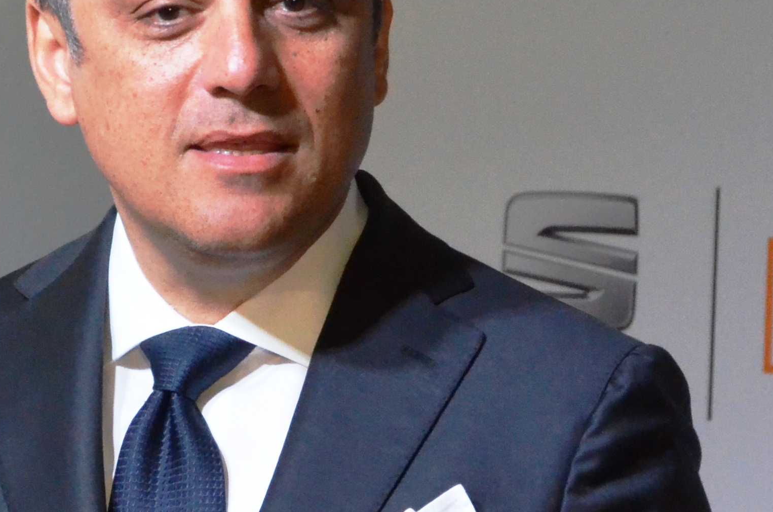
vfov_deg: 1.4
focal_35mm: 969
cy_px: 302
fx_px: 20765
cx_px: 268
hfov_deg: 2.1
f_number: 6.3
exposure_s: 1/400
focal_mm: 200
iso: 3200
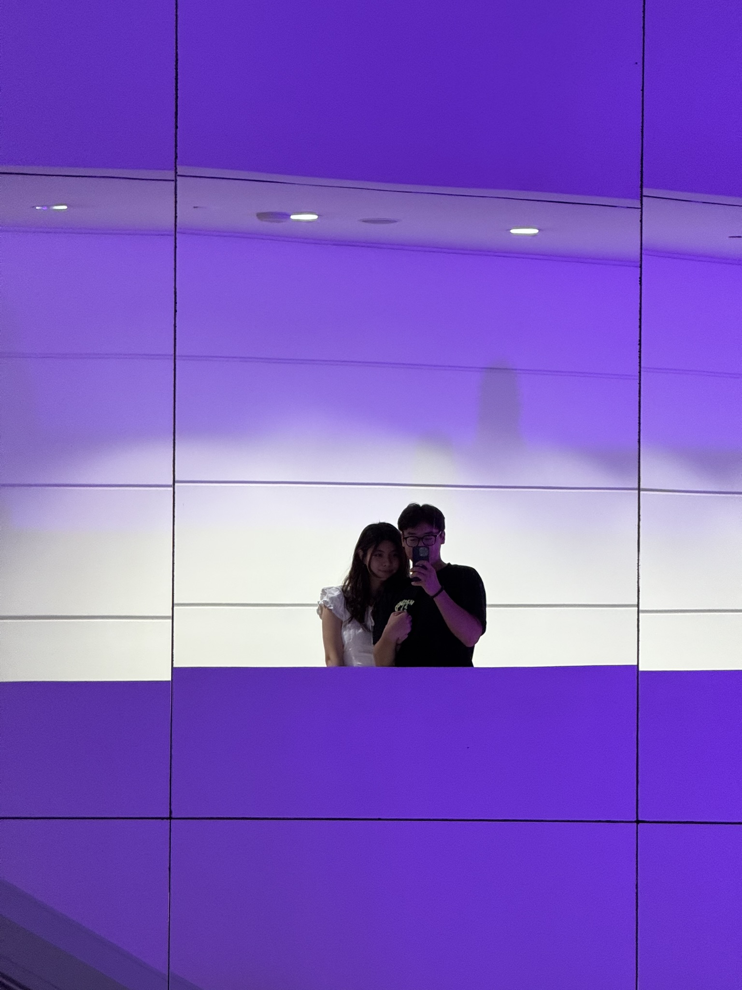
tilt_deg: +0.7
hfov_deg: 12.3
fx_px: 3430
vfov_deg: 16.4
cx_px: 371
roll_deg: -1.0
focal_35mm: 120
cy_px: 495
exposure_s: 1/63
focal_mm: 15.66
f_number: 2.8
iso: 250
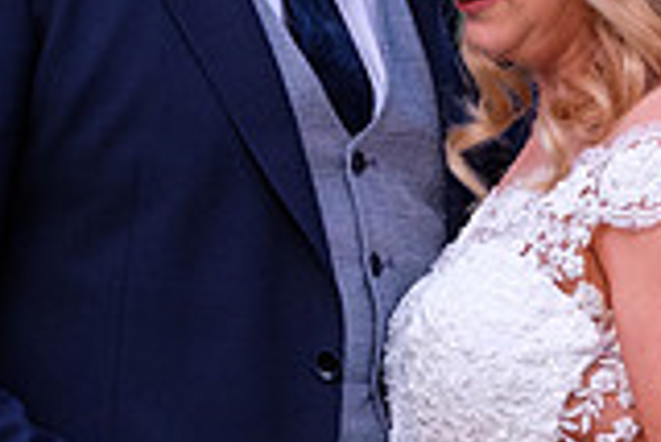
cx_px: 552
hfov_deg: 3.6
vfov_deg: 2.4
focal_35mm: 571
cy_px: 36
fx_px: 10493
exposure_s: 1/250
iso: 1600
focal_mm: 94.5
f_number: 3.6
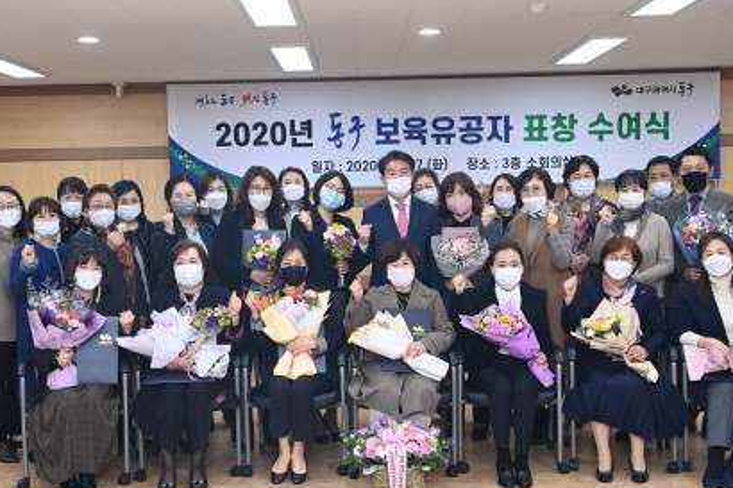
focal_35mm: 51
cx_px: 343
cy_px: 265
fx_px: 1038
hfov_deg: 38.9
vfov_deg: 26.5
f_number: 4
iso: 1000
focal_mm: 38
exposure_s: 1/160
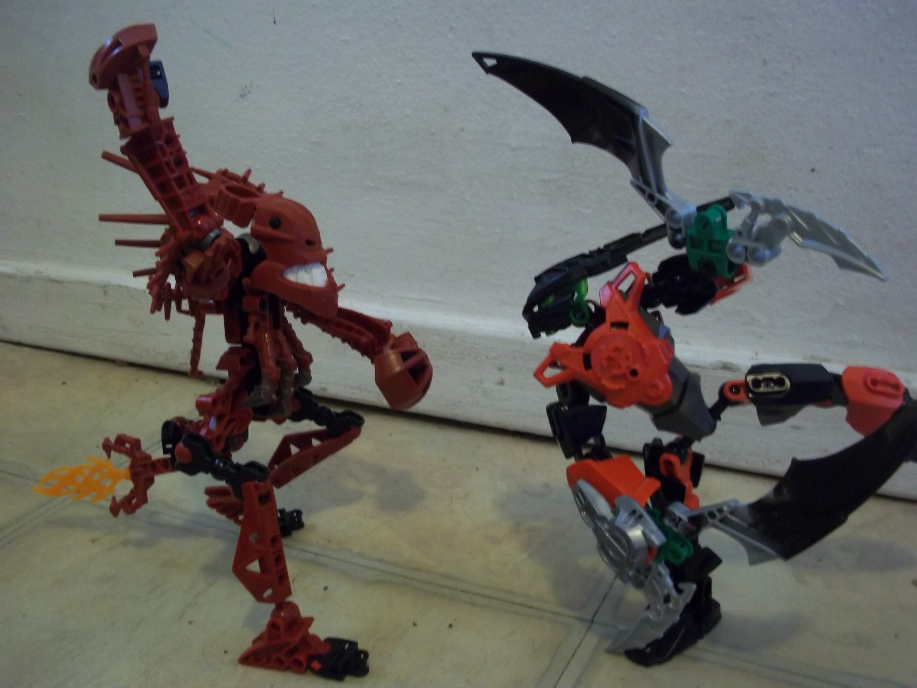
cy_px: 344
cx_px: 458
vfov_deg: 39.7
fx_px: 954
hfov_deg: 51.4
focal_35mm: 36
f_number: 3.1
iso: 320
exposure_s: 1/8
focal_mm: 6.5
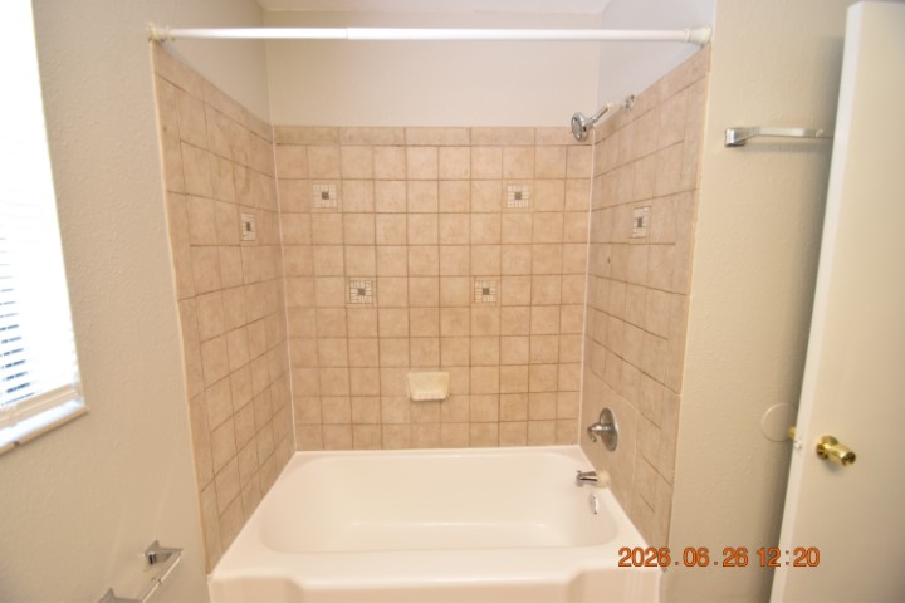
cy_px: 302
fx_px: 377
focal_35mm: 15
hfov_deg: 100.4
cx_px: 452
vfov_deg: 77.3
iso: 800
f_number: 3.5
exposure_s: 1/30
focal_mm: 10
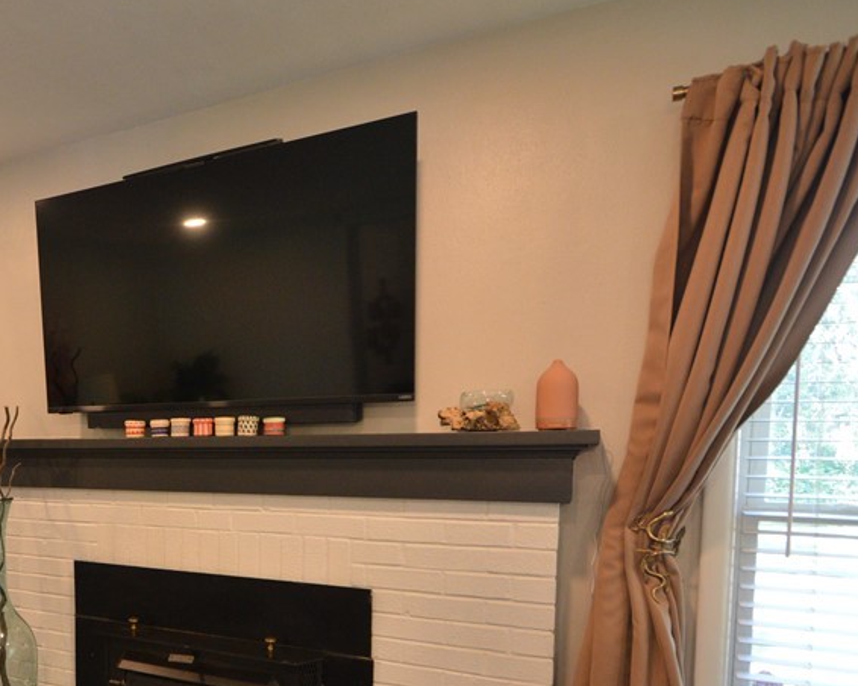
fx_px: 686
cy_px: 494
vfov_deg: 51.5
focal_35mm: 27
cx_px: 157
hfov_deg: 58.5
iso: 1000
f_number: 3.5
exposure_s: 1/60
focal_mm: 10
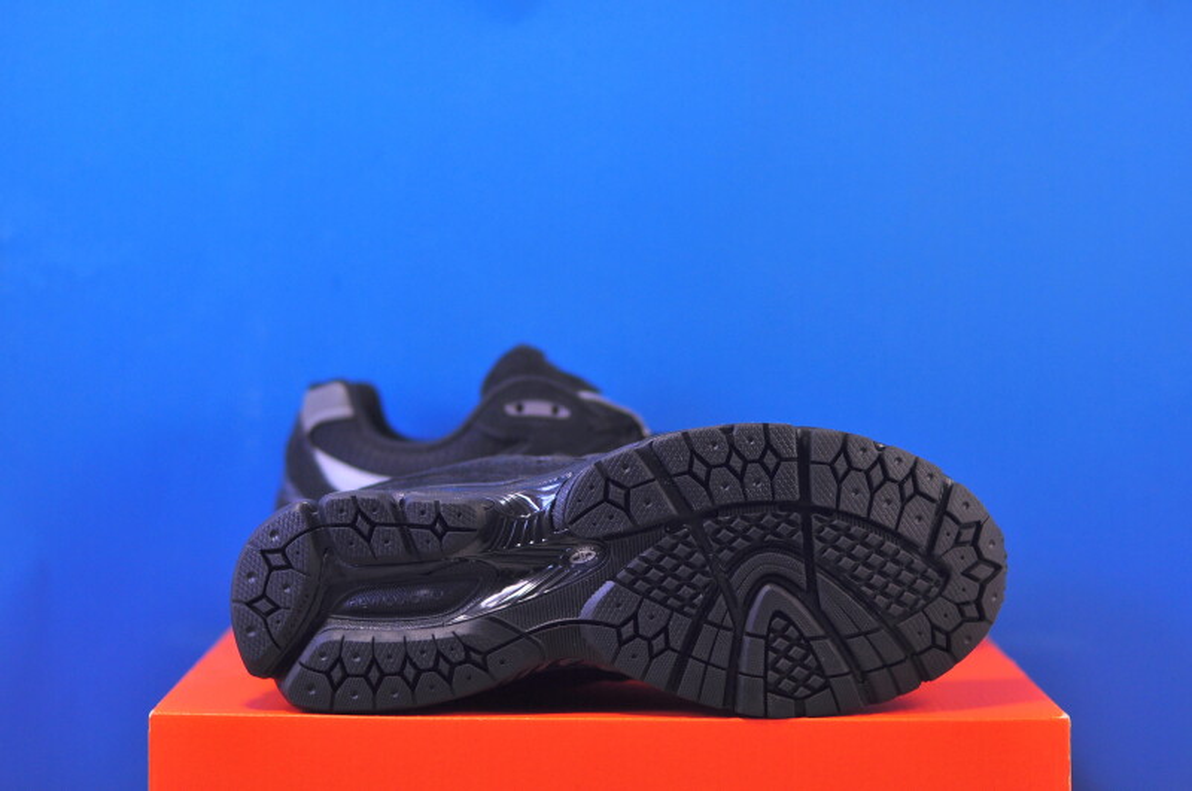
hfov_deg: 27.0
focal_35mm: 75
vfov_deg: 18.1
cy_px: 396
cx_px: 596
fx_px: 2480
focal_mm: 50
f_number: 2.2
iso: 250
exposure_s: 1/320
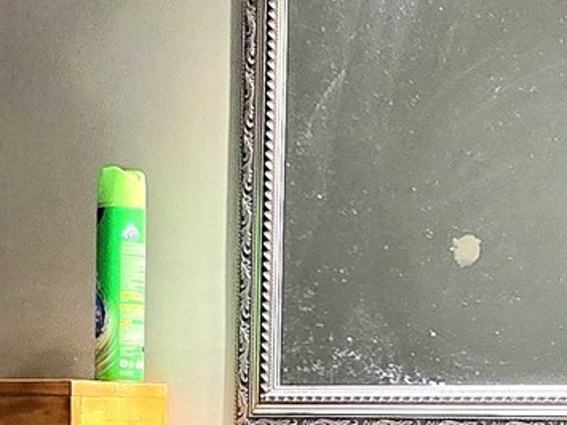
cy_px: 430
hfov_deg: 25.9
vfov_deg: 19.1
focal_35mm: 75
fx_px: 1228
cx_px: 358
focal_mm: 2.2
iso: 400
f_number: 2.2
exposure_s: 1/60.2
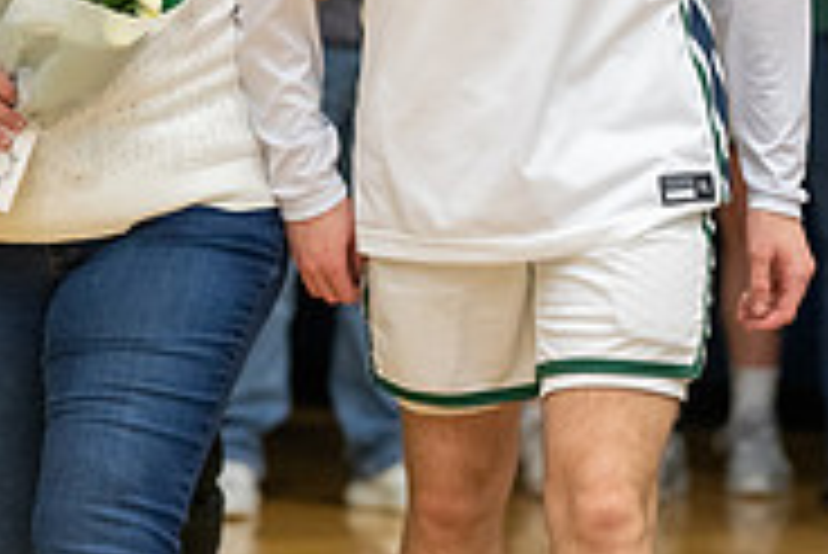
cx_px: 508
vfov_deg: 3.7
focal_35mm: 368
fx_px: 8470
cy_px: -209
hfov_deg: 5.6
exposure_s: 1/320
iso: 5000
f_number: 2.8
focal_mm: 117
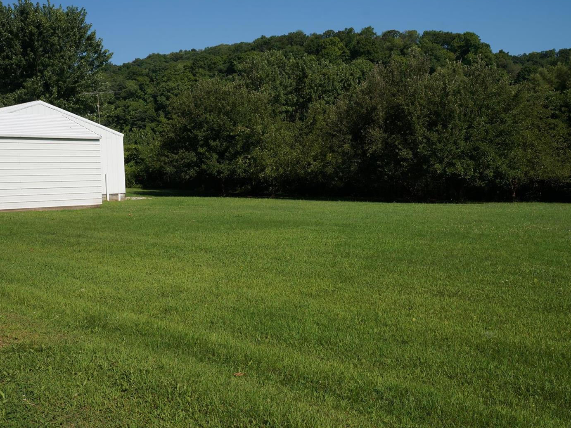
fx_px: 660
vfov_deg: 36.0
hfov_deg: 46.8
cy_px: 214
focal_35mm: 40
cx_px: 265
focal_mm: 24
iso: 100
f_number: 13
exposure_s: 1/160
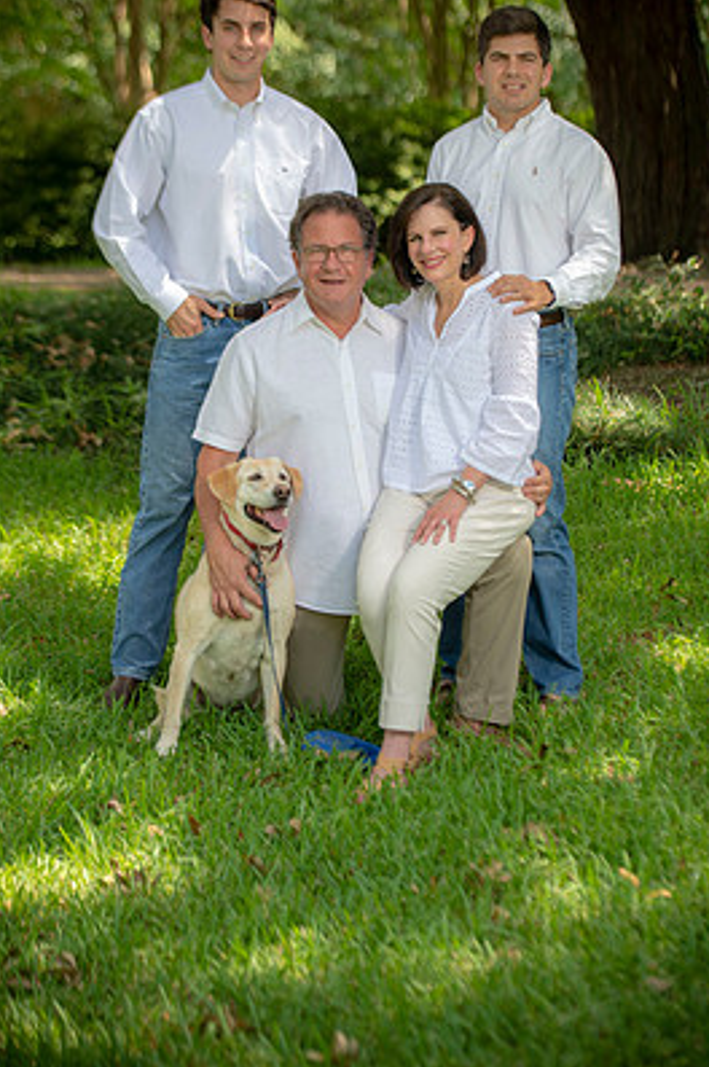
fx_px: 2752
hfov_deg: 14.7
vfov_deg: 21.9
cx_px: 356
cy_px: 492
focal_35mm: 93
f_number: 3.2
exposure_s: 1/200
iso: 100
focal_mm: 82
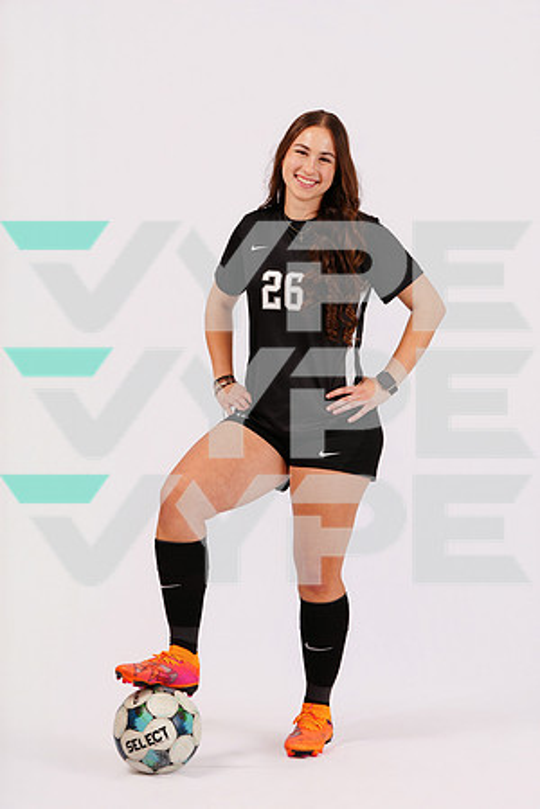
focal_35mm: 77
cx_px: 270
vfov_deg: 26.3
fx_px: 1732
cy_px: 404
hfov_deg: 17.7
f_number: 9
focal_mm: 77
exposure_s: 1/200
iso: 125
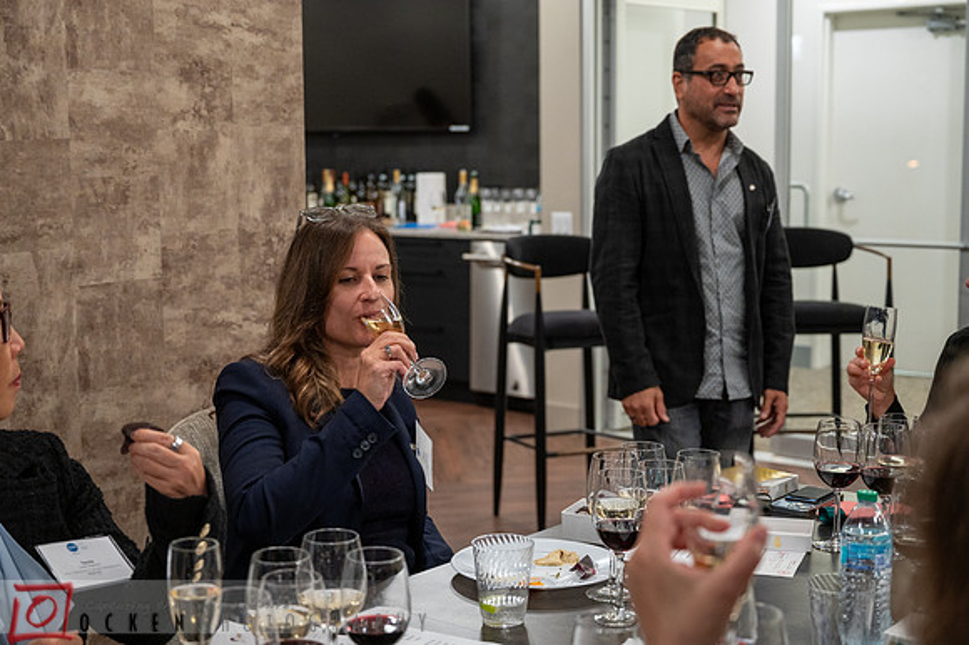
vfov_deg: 25.5
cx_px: 484
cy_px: 322
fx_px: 1426
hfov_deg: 37.5
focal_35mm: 53
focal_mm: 53
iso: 2000
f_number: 4
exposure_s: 1/100
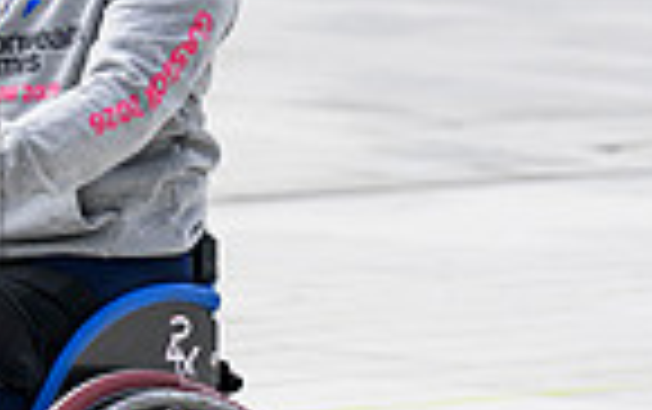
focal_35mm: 447
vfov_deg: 2.9
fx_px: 7952
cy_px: 252
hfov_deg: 4.7
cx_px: -455
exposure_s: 1/3200
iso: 400
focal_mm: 90
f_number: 3.5
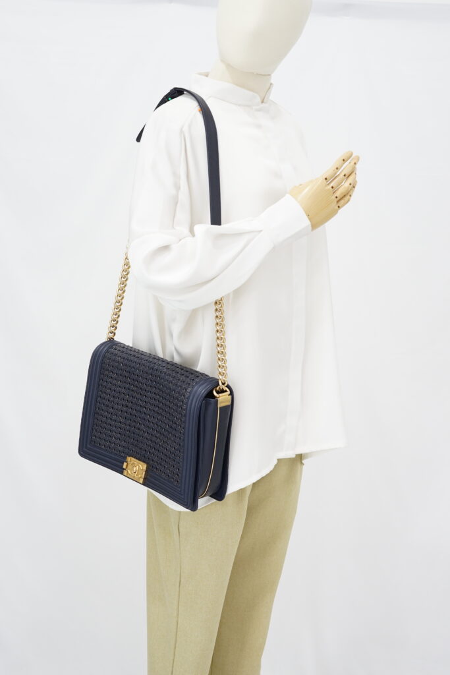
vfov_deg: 39.6
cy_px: 338
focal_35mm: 50
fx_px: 937
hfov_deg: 27.0
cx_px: 225
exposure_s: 1/8
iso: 640
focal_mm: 50
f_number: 6.3
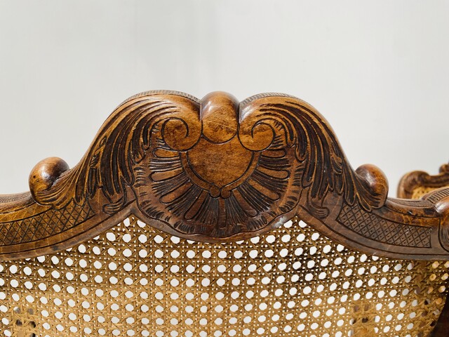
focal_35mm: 26
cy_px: 168
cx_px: 224
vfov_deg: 53.1
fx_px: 337
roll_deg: -0.5
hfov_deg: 67.3
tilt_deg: +4.8
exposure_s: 1/113
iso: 125
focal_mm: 4.25
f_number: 1.8
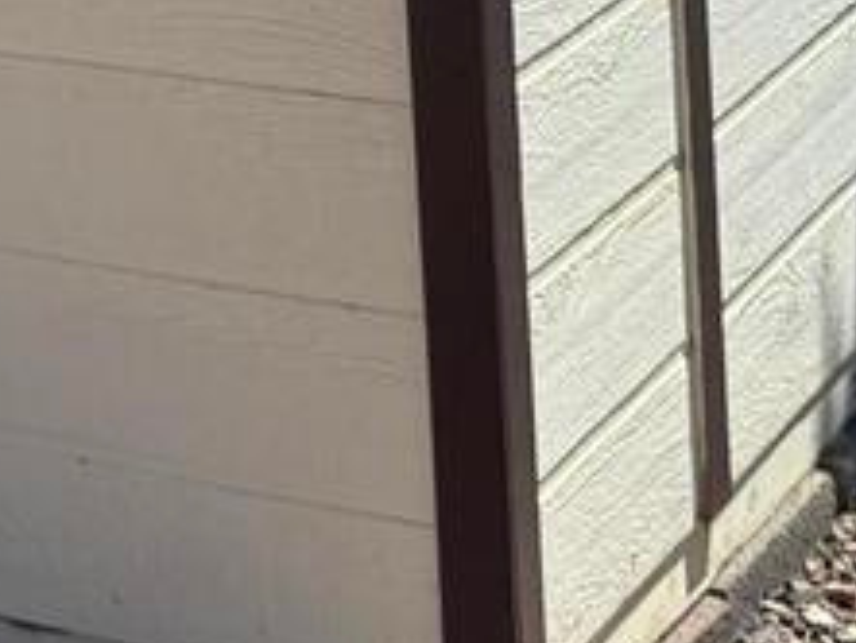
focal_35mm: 148
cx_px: -517
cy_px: -821
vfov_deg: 9.2
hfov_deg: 12.5
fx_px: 3662
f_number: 1.78
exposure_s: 1/4049
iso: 80
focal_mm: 6.76
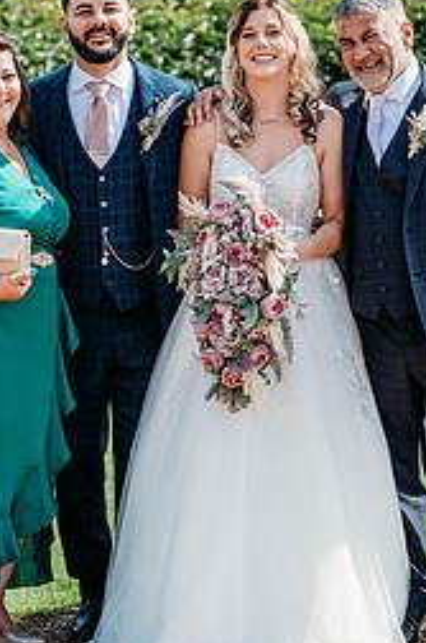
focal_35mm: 152
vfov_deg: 13.5
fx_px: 2709
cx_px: 216
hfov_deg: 9.0
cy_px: 270
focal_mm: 85
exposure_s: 1/1600
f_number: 2.5
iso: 100
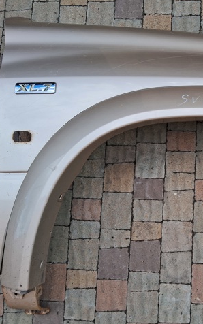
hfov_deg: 32.4
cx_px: 191
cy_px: 162
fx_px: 327
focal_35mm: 37
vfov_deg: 52.7
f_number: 1.8
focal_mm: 3.98
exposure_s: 1/392
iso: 25
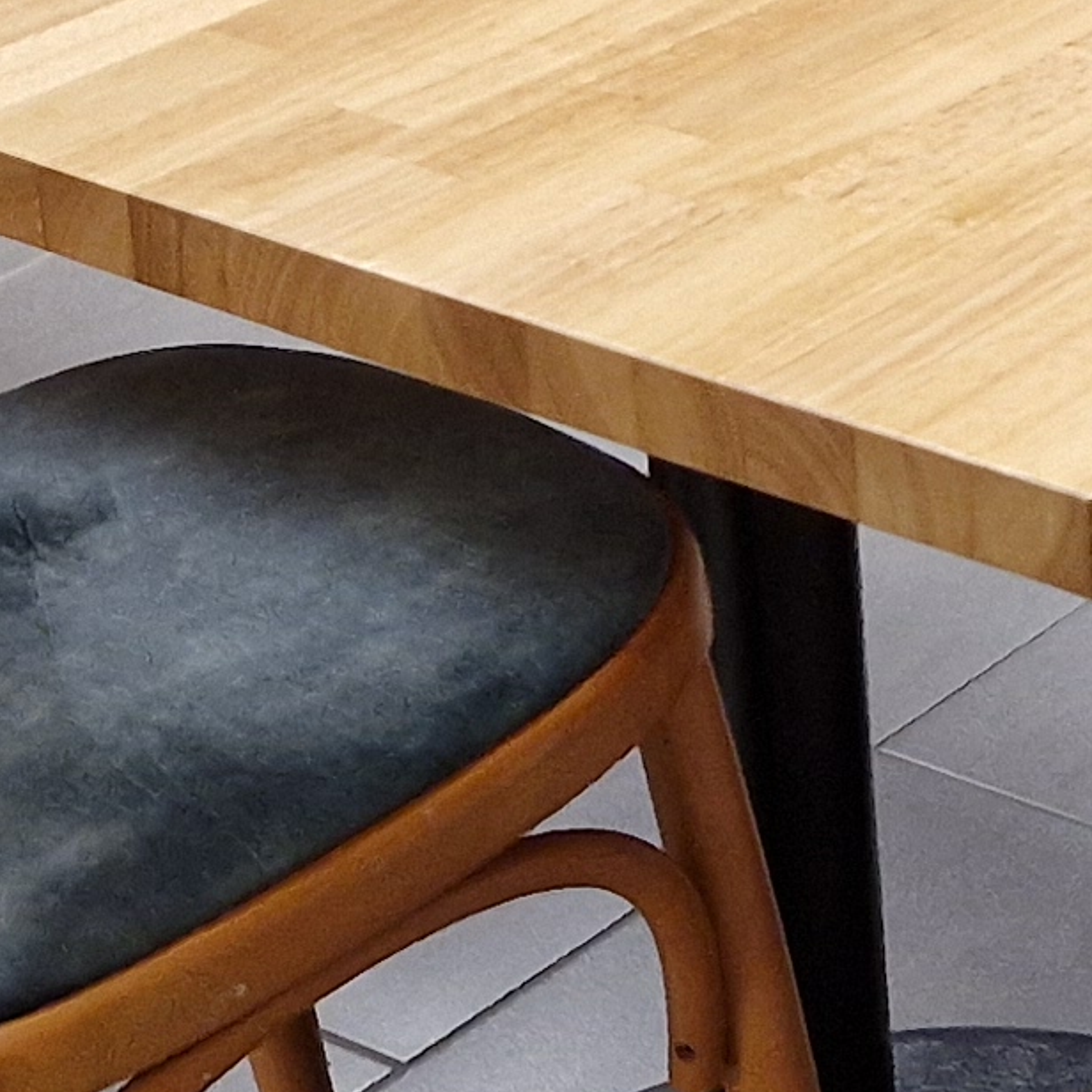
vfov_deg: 12.2
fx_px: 4711
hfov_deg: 11.6
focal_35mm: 132
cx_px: 2312
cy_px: -819
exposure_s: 1/100
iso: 250
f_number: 1.8
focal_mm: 5.4
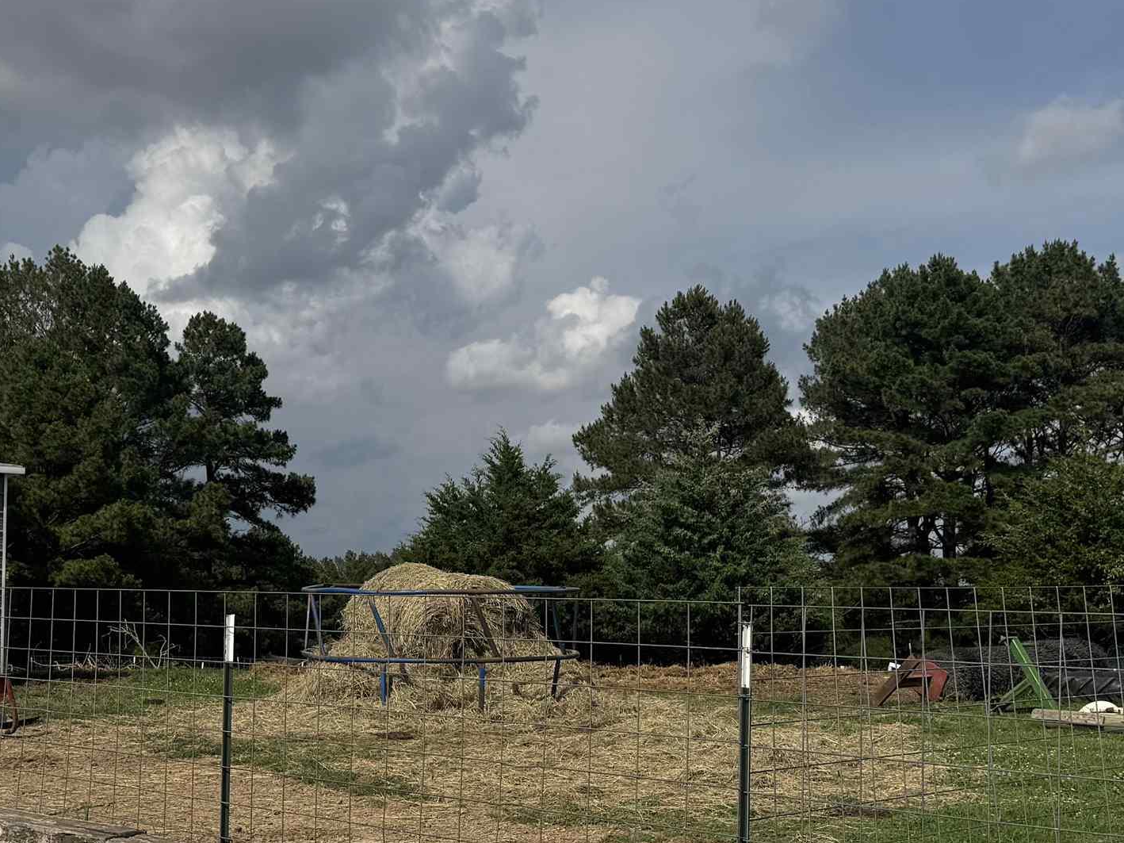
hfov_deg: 36.5
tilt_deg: +2.4
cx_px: 401
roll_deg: +0.6
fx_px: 1688
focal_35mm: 52
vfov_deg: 28.0
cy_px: 504
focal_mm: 6.76
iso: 80
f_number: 1.78
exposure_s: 1/9009
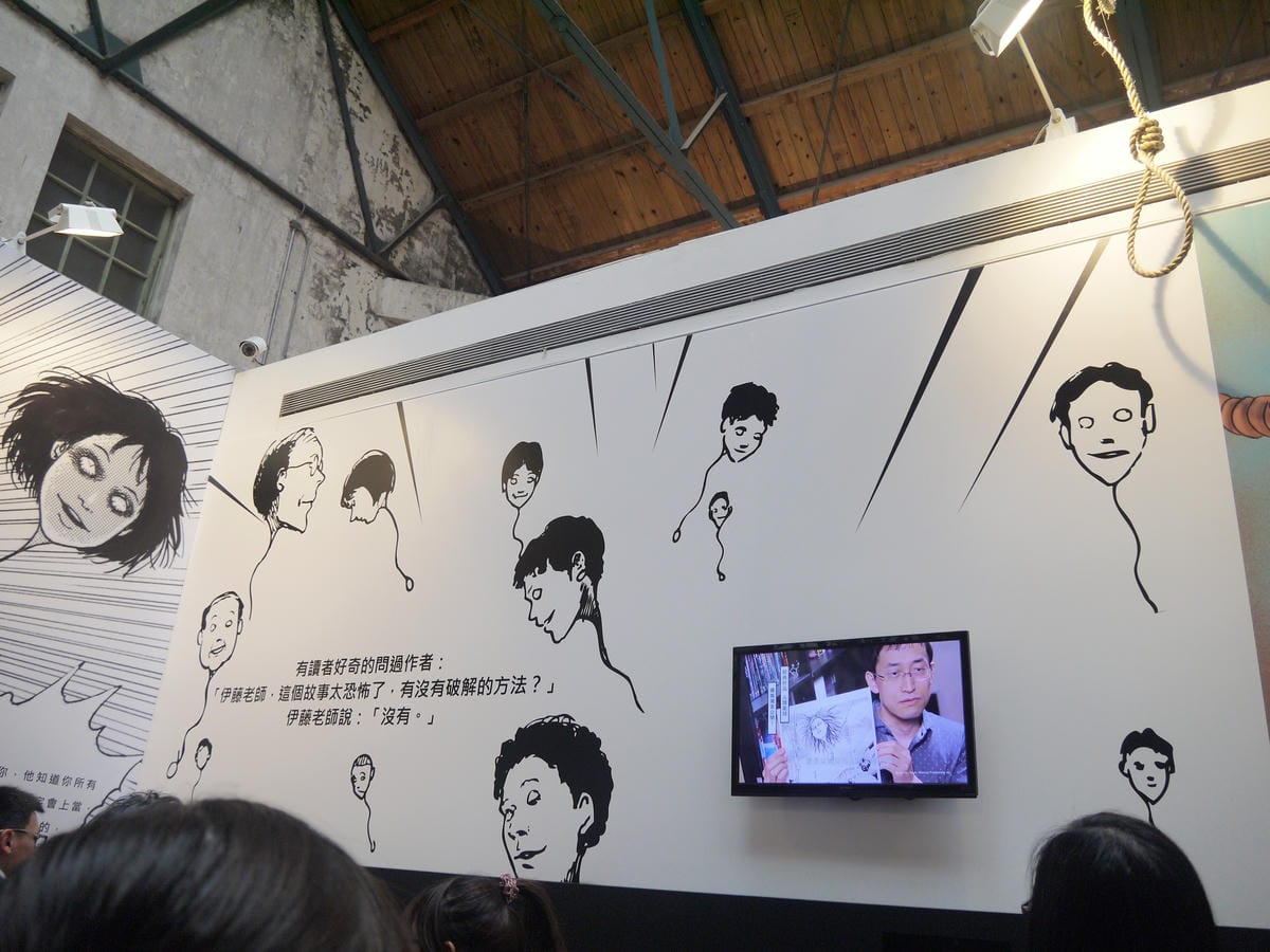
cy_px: 476
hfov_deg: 63.4
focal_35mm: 28
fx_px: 1027
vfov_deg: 49.7
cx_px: 635
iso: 160
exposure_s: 1/80
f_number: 3.5
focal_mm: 14
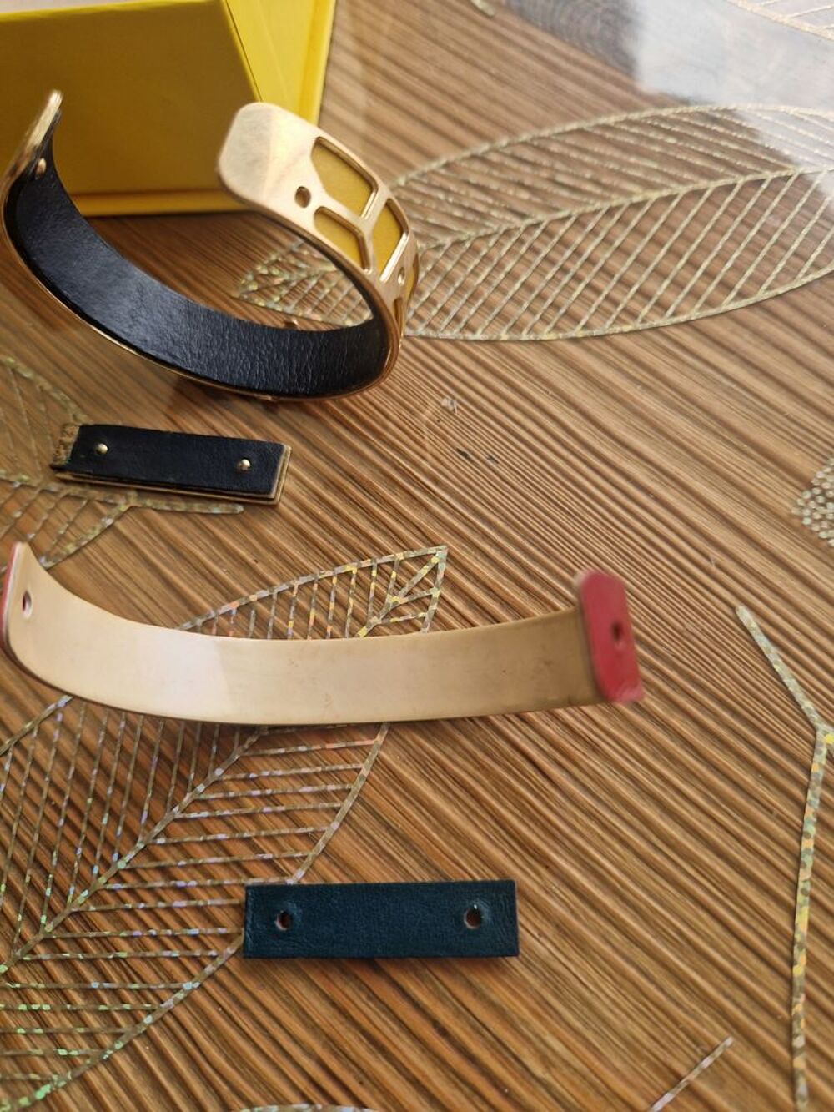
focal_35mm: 23
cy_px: 556
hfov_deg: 58.9
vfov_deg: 73.9
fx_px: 739
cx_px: 417
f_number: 1.8
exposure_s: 1/333
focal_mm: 5.4
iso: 50
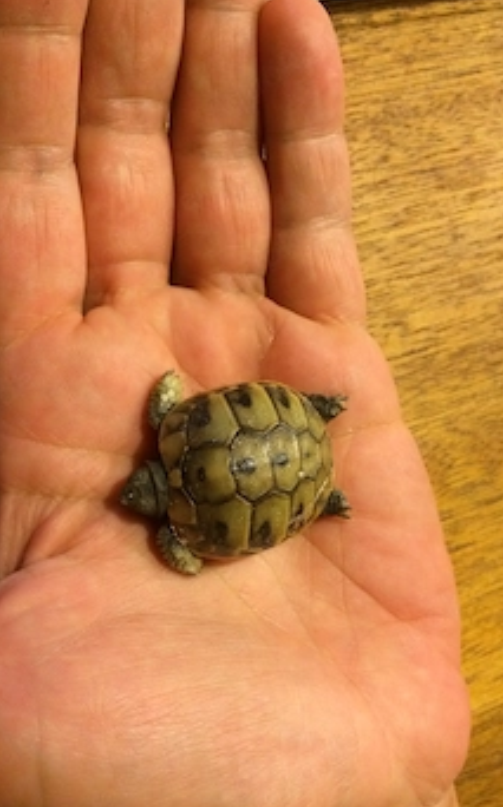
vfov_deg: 53.9
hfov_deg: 35.2
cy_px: 458
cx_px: 215
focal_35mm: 36
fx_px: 792
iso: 250
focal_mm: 4.15
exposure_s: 1/25
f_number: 2.2
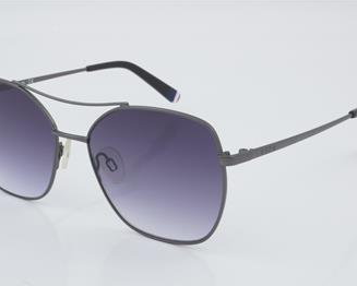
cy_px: 143
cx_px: 165
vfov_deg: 17.9
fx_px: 909
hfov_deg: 22.2
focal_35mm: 86
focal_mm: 50
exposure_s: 1/3
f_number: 32
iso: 100
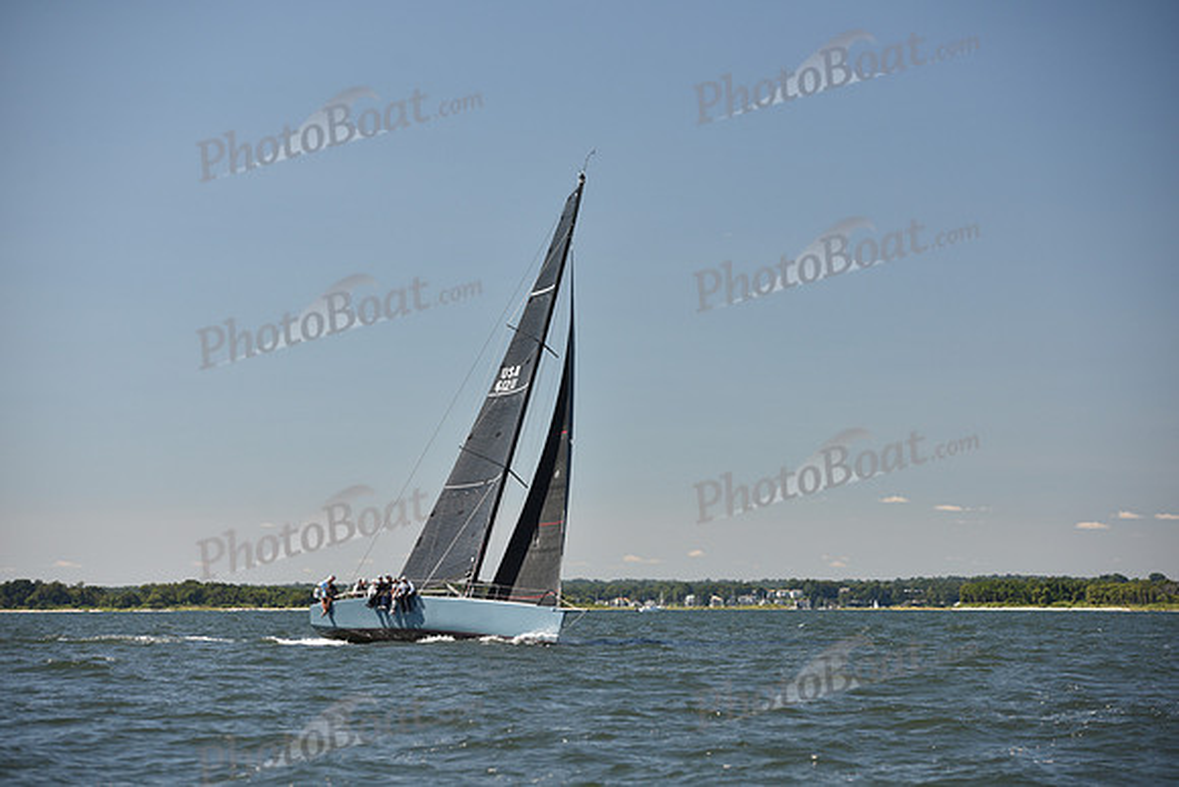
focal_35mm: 110
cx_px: 590
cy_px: 394
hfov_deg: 18.6
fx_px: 3603
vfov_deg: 12.5
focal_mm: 110
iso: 250
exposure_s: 1/800
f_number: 4
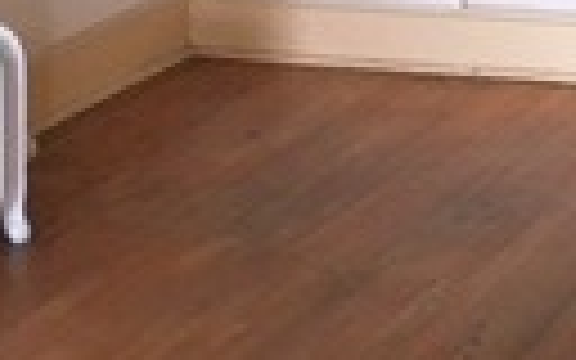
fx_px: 2417
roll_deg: -1.1
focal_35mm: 154
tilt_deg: -9.3
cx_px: 972
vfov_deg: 8.3
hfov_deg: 12.6
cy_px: -234
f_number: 2.2
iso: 100
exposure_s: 1/30
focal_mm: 4.15
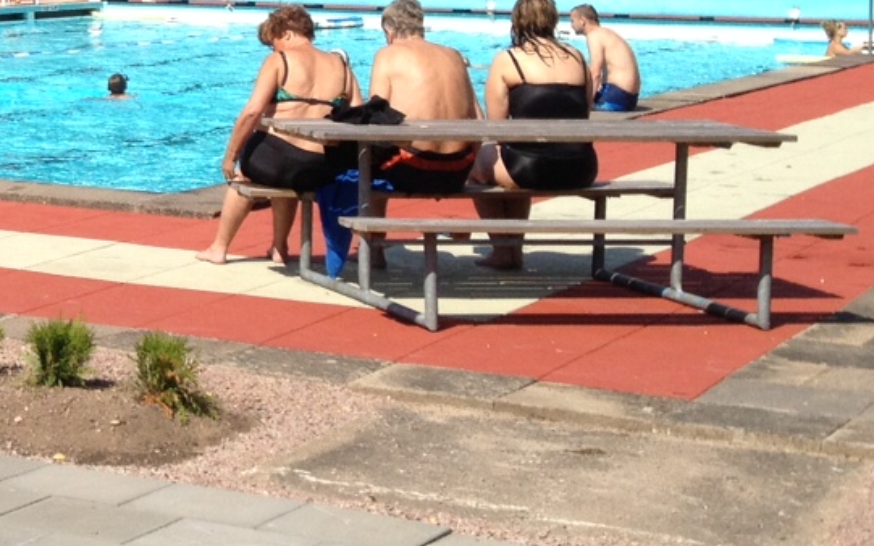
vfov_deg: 11.5
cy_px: -110
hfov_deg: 17.1
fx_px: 2667
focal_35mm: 112
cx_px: -360
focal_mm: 4.28
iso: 50
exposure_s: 1/1577
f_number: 2.4
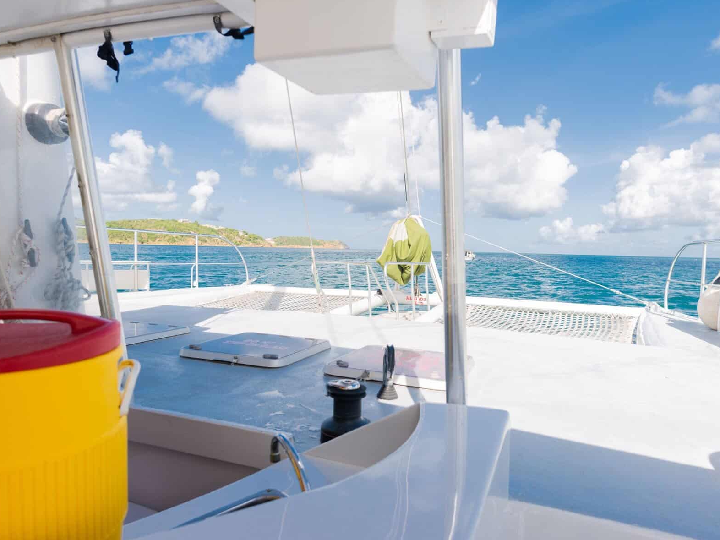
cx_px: 383
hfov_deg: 76.3
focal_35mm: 22
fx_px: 458
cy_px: 273
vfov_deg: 61.1
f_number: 4.5
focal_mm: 20
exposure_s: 1/500
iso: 50
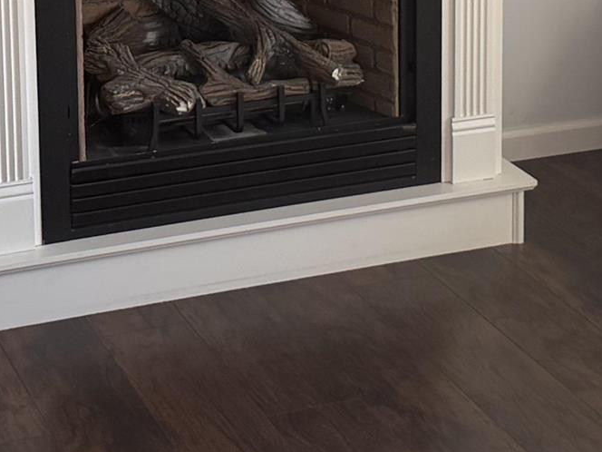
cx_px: 258
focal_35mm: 111
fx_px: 1930
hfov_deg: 17.7
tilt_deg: -8.7
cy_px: -150
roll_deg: +1.3
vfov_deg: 12.9
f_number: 1.78
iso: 200
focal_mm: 6.76
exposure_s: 1/91
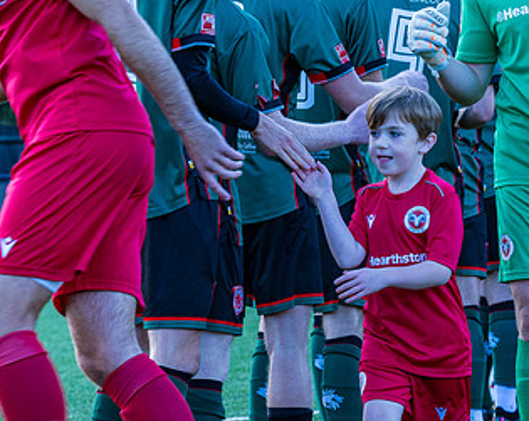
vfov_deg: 6.3
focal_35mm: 244
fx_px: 3814
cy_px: 245
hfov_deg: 7.9
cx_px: 420
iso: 200
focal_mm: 81
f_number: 5
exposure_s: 1/200
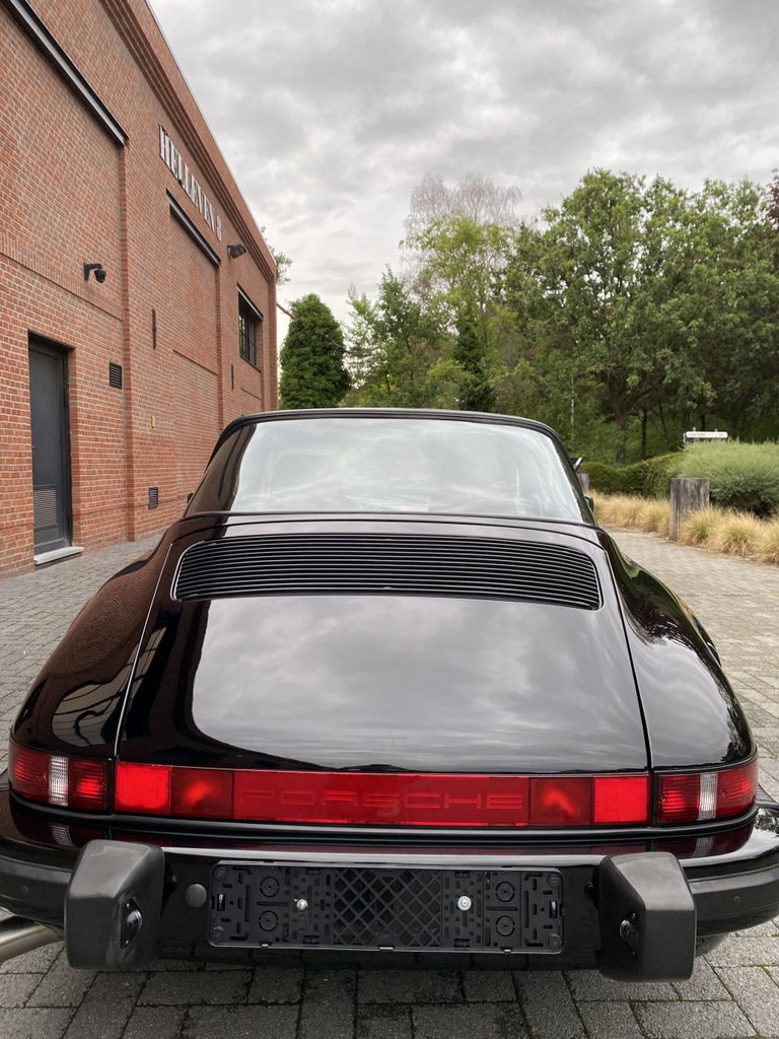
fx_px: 780
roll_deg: -0.5
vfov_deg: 67.3
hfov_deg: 53.1
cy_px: 520
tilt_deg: -3.6
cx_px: 390
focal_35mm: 26
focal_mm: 4.25
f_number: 1.8
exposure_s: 1/121
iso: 80
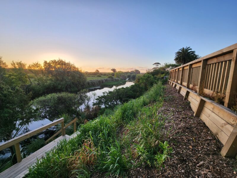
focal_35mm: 13
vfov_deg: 89.9
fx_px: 89
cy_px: 89
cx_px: 118
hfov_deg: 106.2
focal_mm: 2.2
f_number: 2.2
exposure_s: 1/199
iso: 50
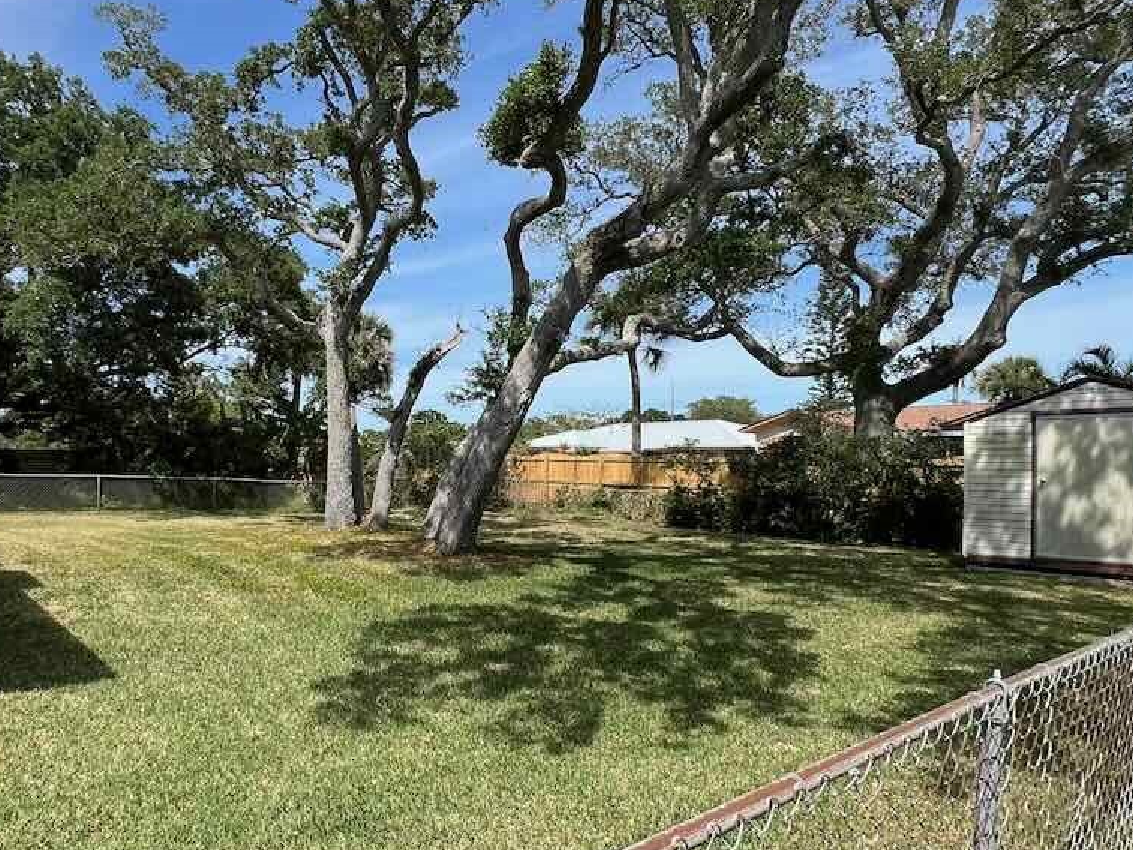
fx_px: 720
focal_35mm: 22
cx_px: 436
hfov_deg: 75.3
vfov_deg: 61.0
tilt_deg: -0.6
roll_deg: -1.0
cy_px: 459
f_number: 1.8
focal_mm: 1.57
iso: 32
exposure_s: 1/1054
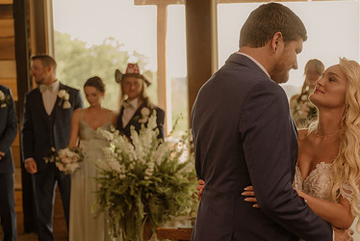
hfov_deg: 25.3
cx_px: 273
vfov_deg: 17.2
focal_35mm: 79
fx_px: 791
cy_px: 183
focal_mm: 51
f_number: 2.8
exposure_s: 1/250
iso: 1000
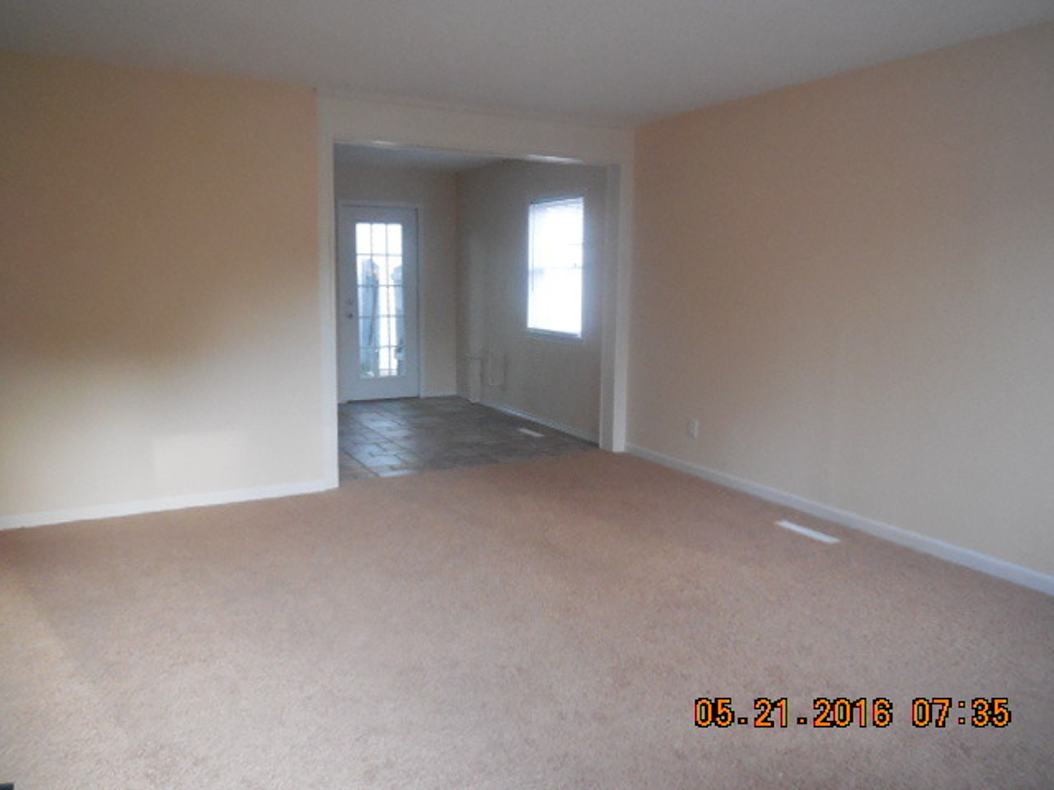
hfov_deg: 69.4
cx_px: 527
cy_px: 395
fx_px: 761
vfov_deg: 54.9
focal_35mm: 25
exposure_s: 1/160
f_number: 3.1
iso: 800
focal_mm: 4.5
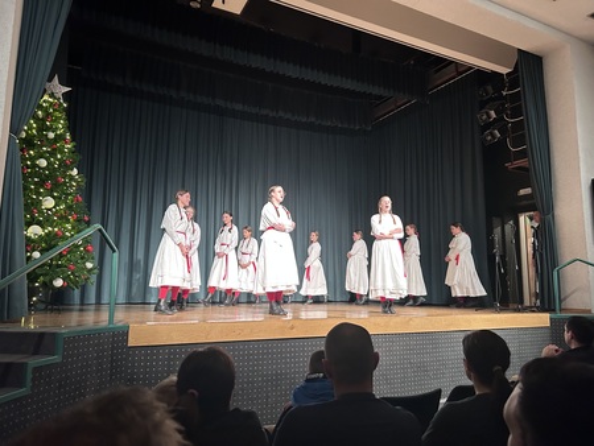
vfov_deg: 53.1
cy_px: 223
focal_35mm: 26
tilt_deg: +7.9
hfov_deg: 67.3
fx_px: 446
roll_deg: -0.2
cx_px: 297
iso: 320
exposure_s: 1/50
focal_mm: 5.7
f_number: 1.5
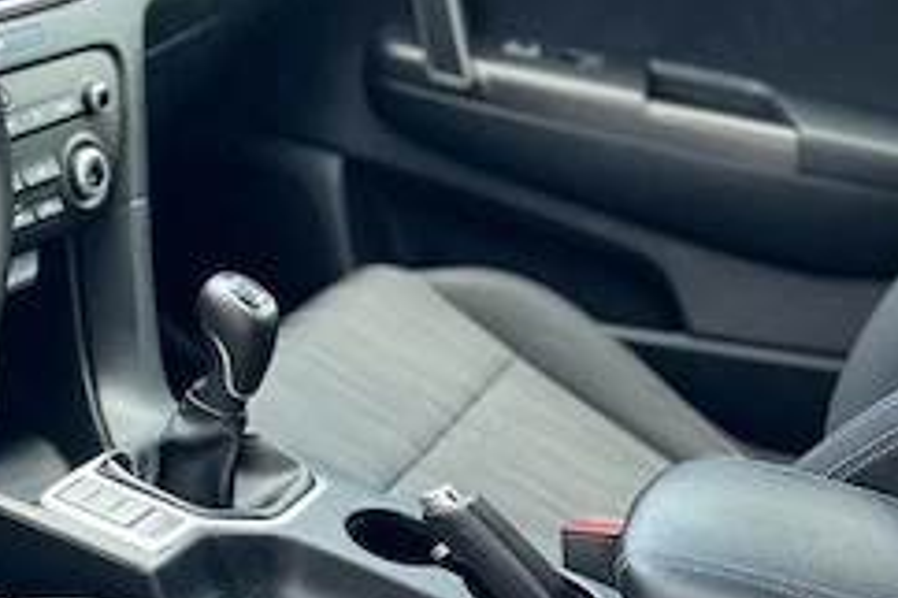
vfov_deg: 19.9
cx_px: -93
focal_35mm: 67
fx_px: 1670
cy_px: 524
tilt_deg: -34.3
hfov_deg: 27.5
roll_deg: -3.8
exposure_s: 1/119
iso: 125
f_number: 1.5
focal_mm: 5.7
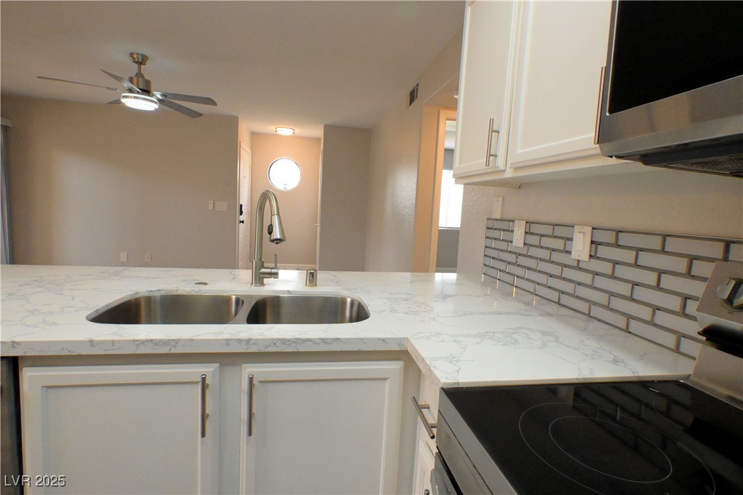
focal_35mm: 18
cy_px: 248
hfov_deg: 90.0
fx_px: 371
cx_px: 372
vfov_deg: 67.4
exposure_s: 1/160
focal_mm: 12
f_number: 11
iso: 6400
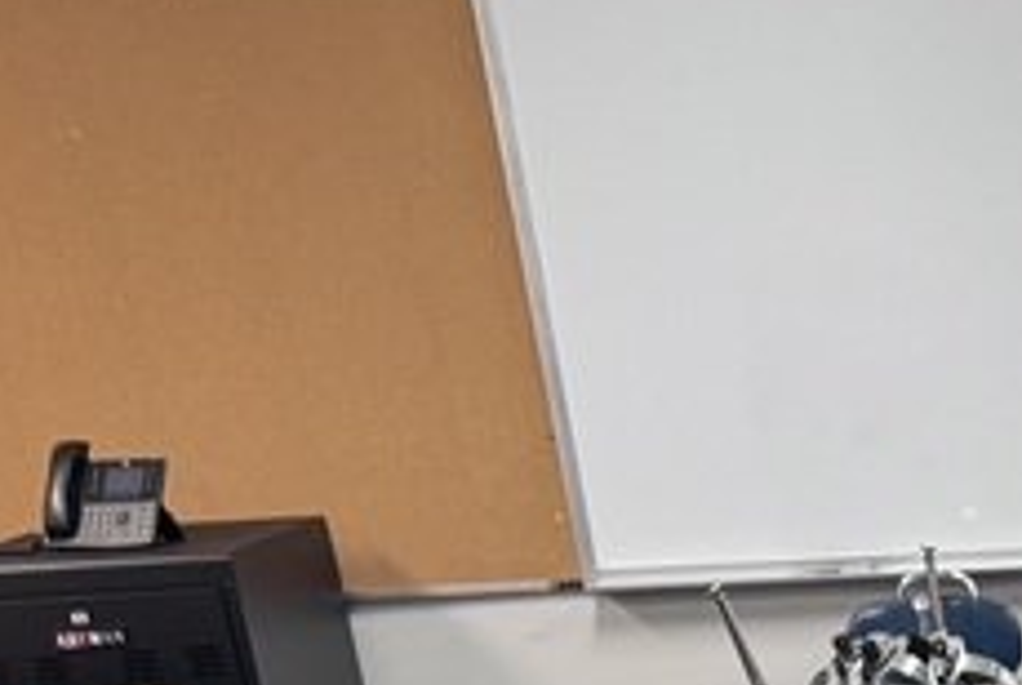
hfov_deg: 16.3
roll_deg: +3.1
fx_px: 3155
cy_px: 1575
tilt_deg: -26.4
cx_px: 1657
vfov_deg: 10.8
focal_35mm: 111
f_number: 1.78
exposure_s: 1/60
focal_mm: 6.76
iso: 160
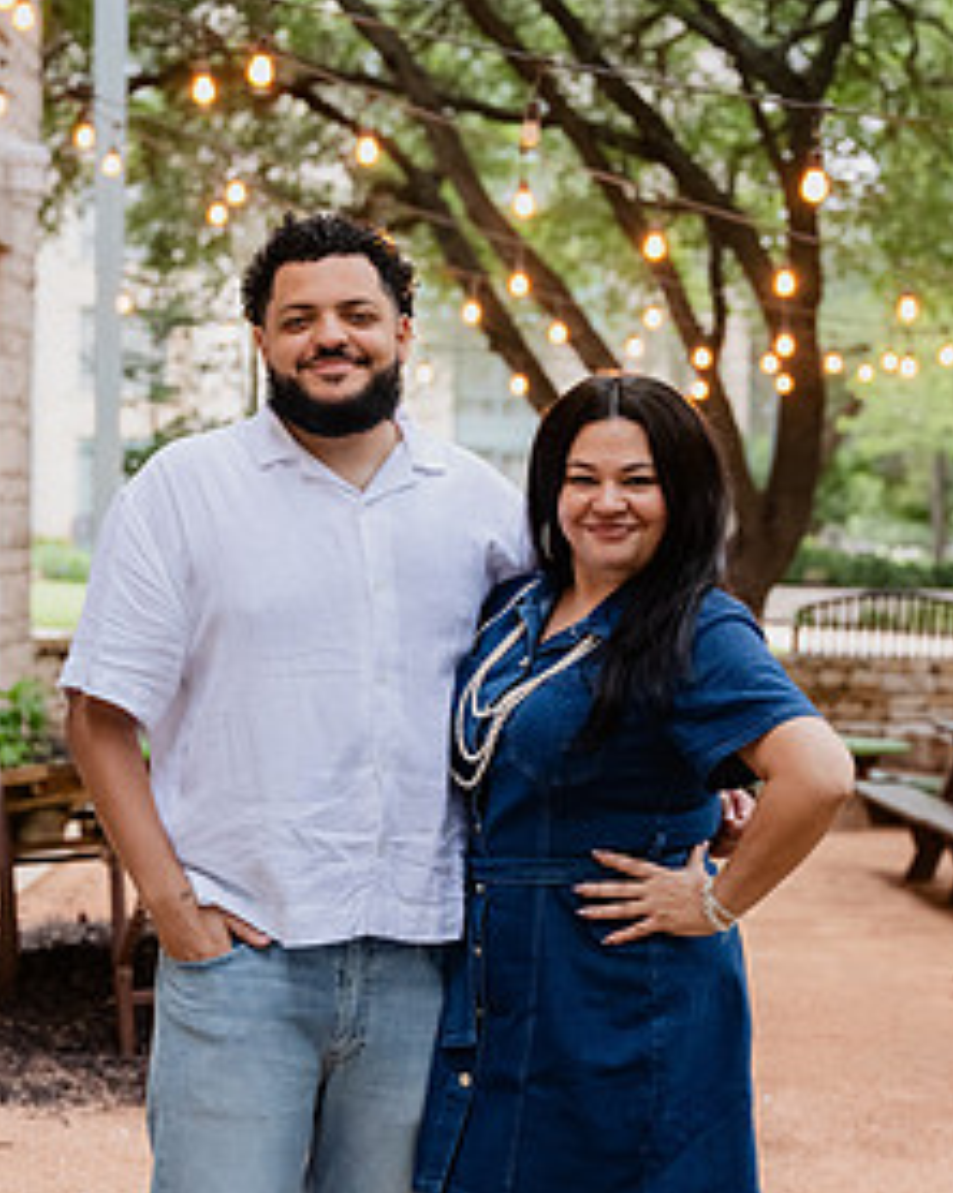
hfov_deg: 18.7
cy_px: 824
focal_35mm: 82
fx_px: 2894
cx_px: 459
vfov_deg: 23.2
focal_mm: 54
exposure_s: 1/160
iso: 3200
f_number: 3.5
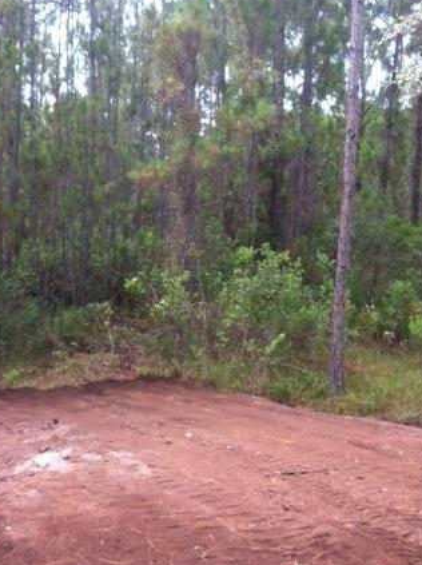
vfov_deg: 36.2
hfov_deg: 27.4
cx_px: 172
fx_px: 864
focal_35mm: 53
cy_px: 323
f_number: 2.8
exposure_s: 1/120
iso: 80
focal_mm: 3.85
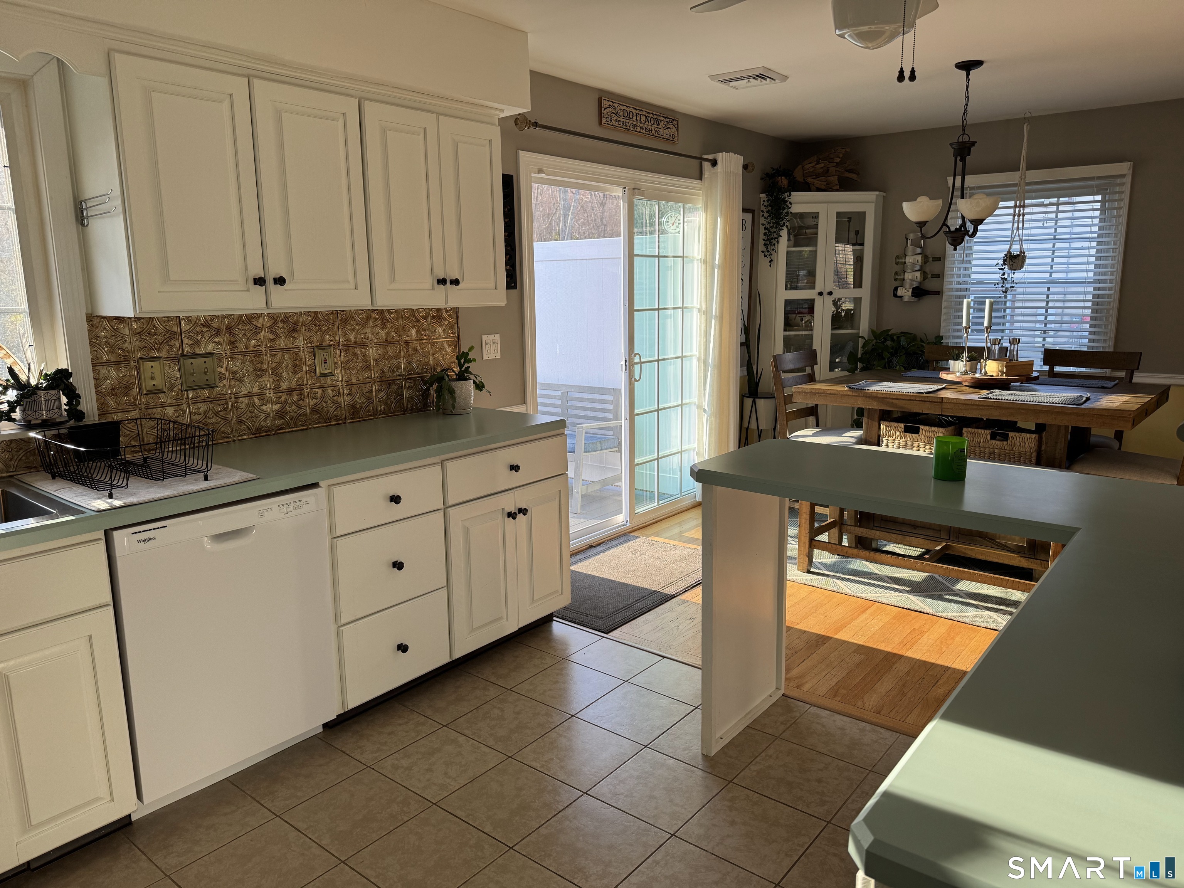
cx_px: 592
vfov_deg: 56.8
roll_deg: +0.8
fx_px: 821
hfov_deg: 71.6
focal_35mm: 24
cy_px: 444
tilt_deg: -11.2
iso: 80
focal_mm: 6.76
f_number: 1.78
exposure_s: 1/120
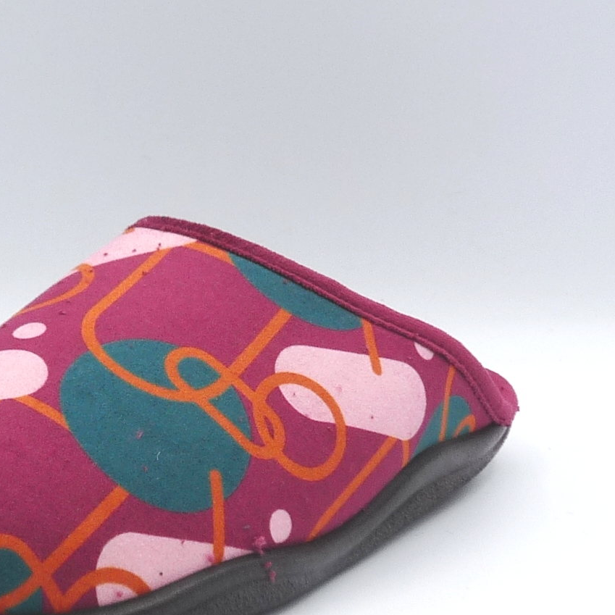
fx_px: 1709
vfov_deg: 20.3
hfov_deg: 20.3
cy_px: 423
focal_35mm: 85
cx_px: 179
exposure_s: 1/200
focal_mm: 5.1
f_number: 4.5
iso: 100
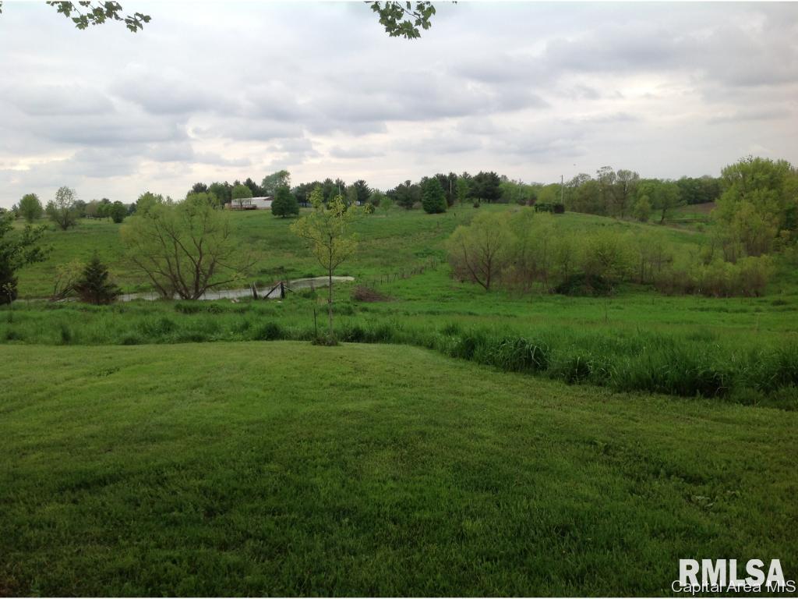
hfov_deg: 52.6
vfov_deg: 40.7
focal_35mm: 35
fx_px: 807
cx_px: 399
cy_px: 300
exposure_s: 1/364
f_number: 2.4
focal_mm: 4.28
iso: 50
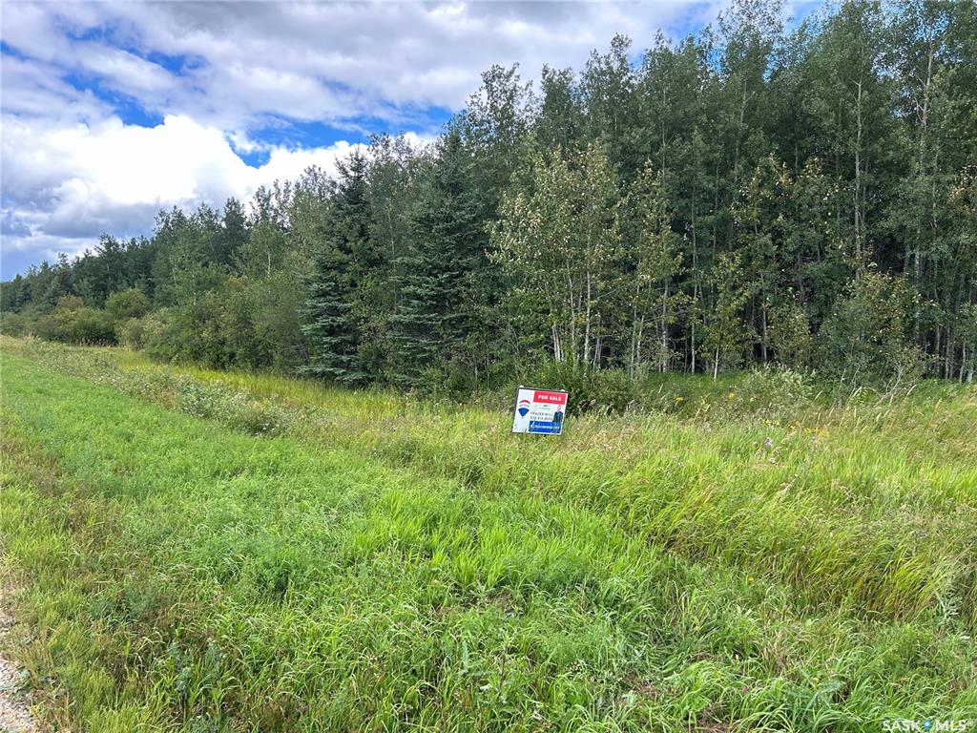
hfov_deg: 67.3
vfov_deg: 53.1
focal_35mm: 26
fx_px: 734
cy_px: 366
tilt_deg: -1.4
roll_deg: -1.6
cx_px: 488
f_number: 1.5
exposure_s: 1/718
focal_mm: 5.7
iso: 50
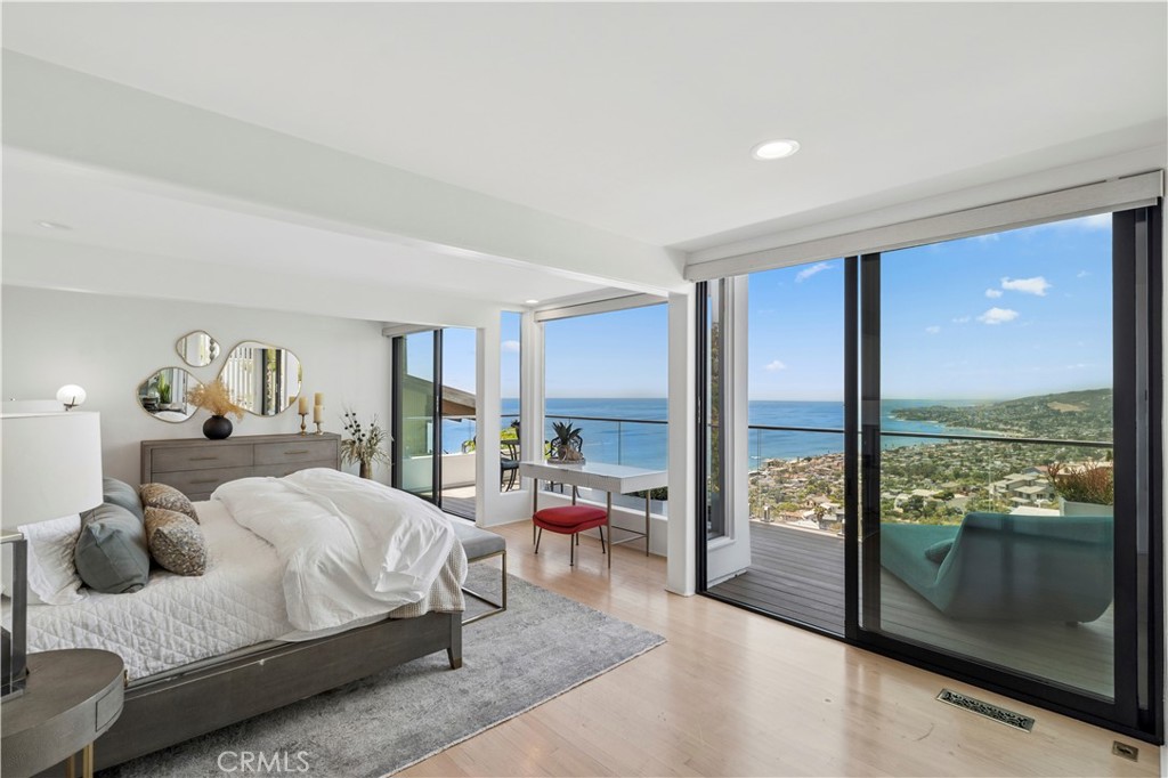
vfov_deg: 73.7
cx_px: 584
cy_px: 389
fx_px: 519
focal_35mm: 16
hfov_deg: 96.8
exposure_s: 1/125
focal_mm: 16
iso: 160
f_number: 9
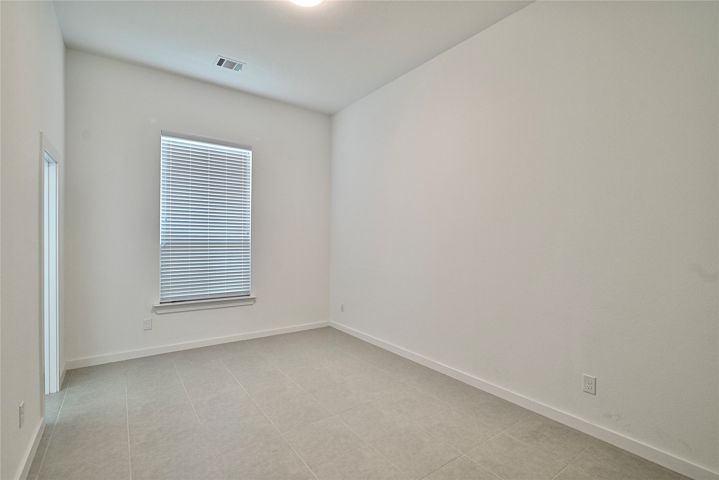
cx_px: 360
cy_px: 240
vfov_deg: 73.8
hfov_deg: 96.7
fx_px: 320
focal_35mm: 16
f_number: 4.5
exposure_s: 1/25
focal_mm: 16
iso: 400
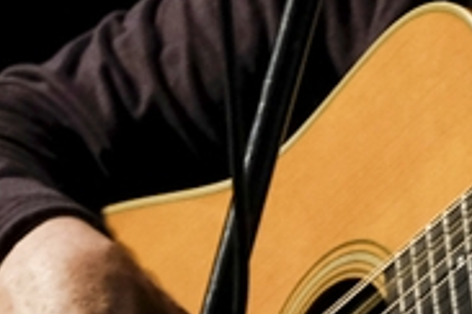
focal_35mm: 1451
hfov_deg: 1.4
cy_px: -33
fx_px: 19023
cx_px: 658
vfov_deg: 0.9
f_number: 5
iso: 1600
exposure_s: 1/160
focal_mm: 147.6
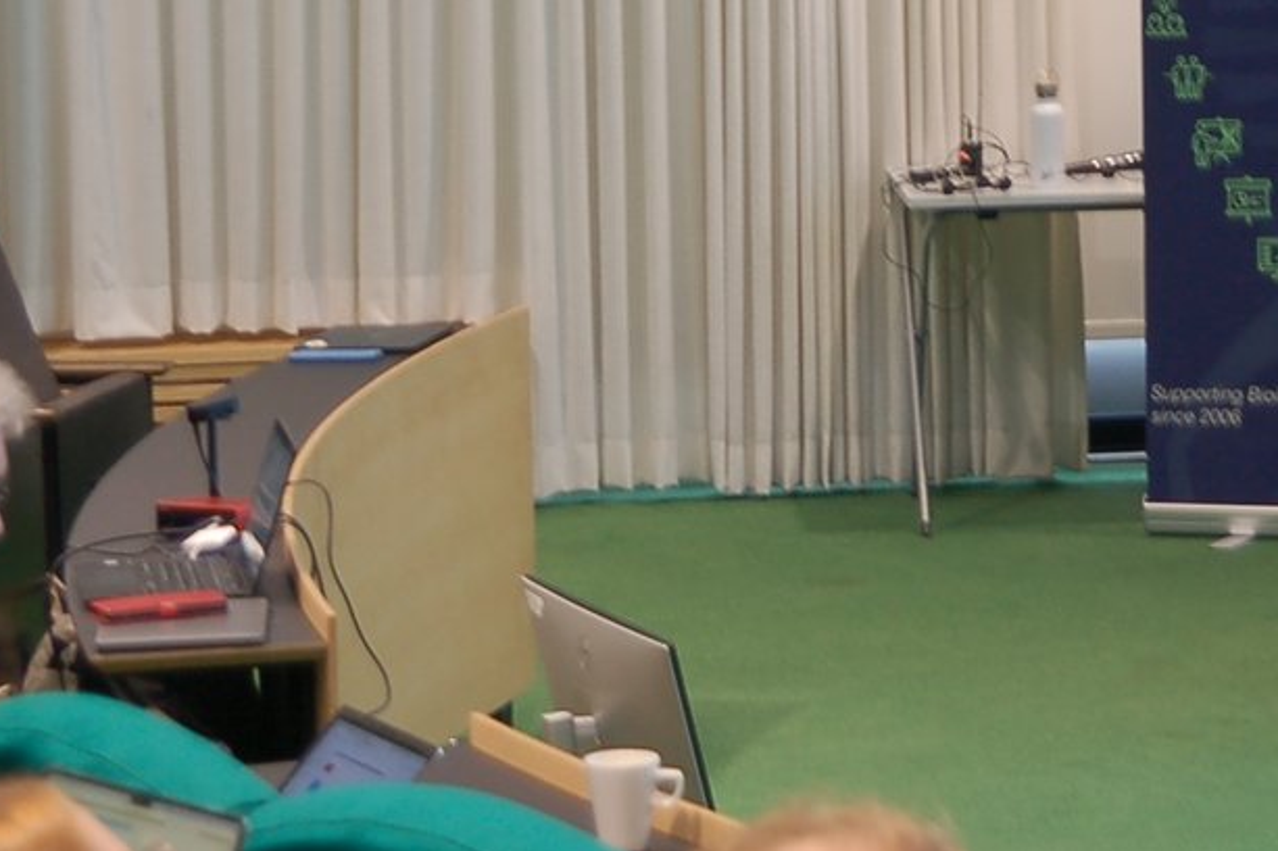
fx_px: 6599
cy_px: -86
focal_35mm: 186
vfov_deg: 7.3
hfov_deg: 11.0
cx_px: 1295
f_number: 2.8
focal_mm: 38
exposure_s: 1/20
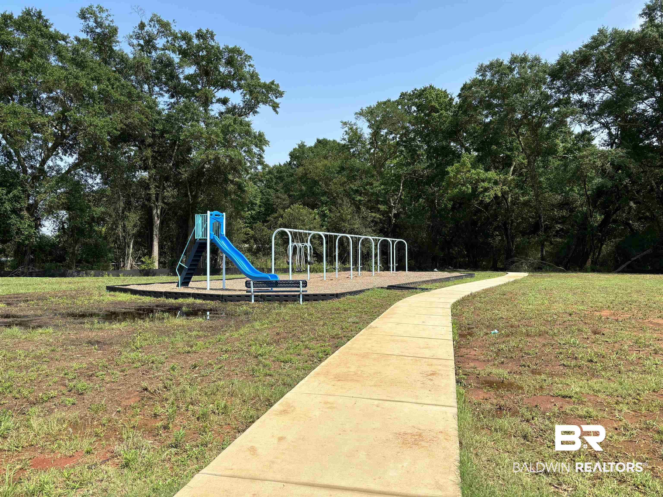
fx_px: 498
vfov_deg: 53.1
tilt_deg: +0.6
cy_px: 248
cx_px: 332
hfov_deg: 67.3
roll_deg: -0.2
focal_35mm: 26
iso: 50
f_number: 1.6
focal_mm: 5.96
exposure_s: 1/3205
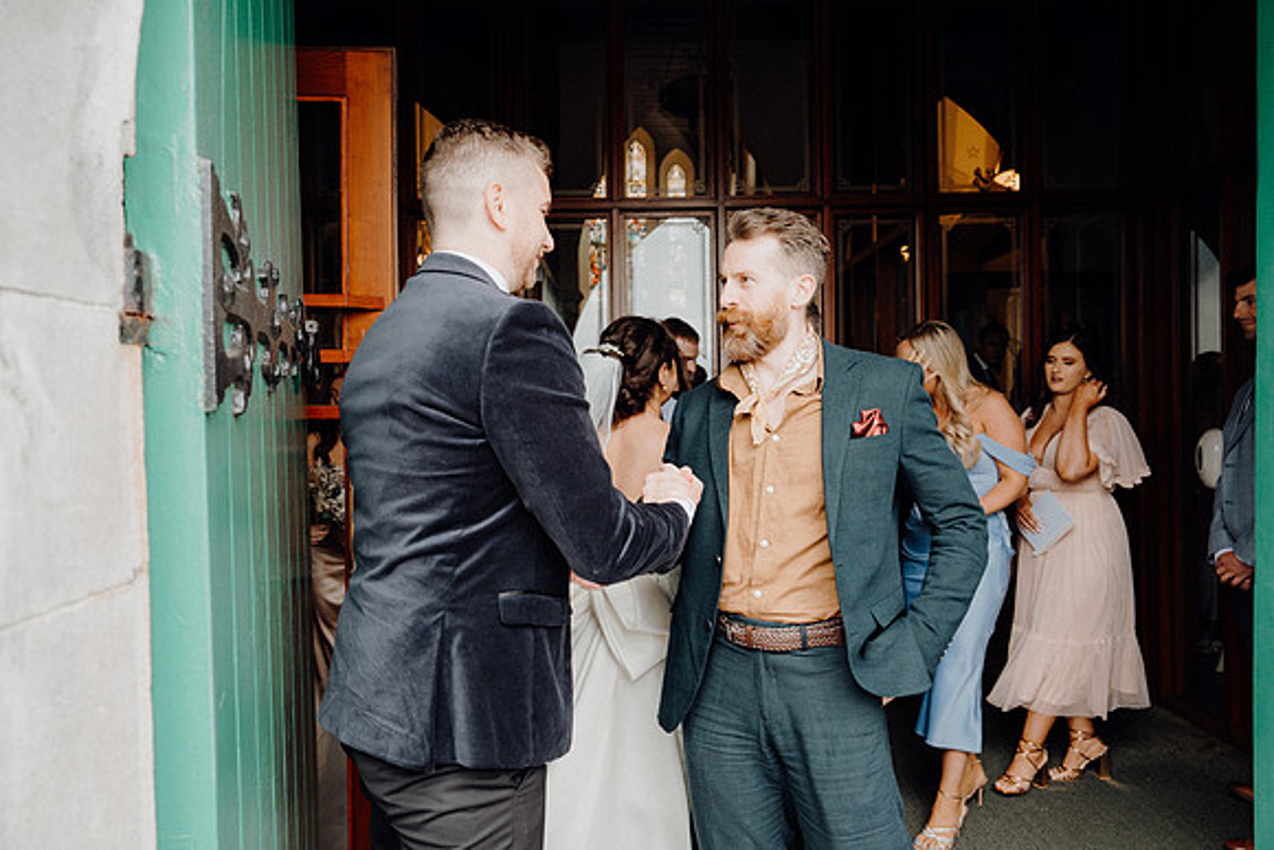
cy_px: 425
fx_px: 920
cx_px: 637
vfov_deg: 49.6
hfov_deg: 69.4
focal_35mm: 26
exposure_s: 1/200
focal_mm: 26
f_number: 3.5
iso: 400
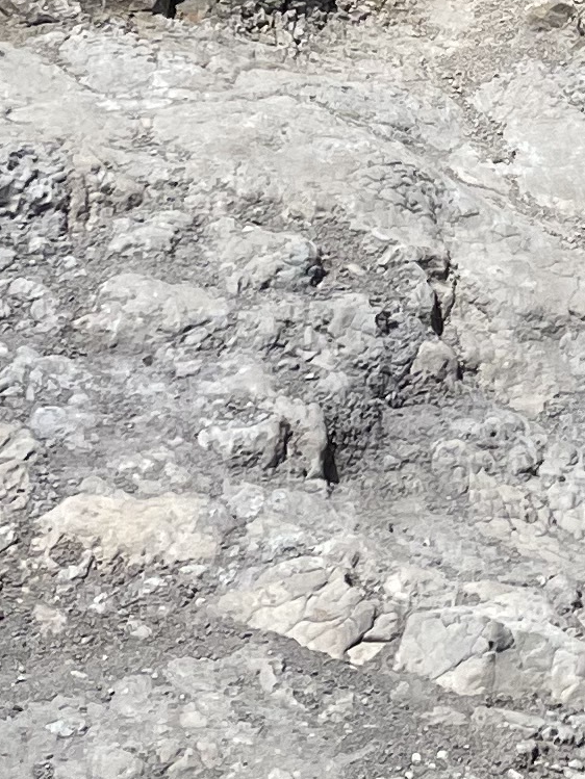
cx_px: 1117
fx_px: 3154
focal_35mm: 140
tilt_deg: +7.0
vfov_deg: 13.2
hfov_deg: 9.9
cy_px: -423
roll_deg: +0.4
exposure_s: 1/6494
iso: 32
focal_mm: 4.2
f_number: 1.6
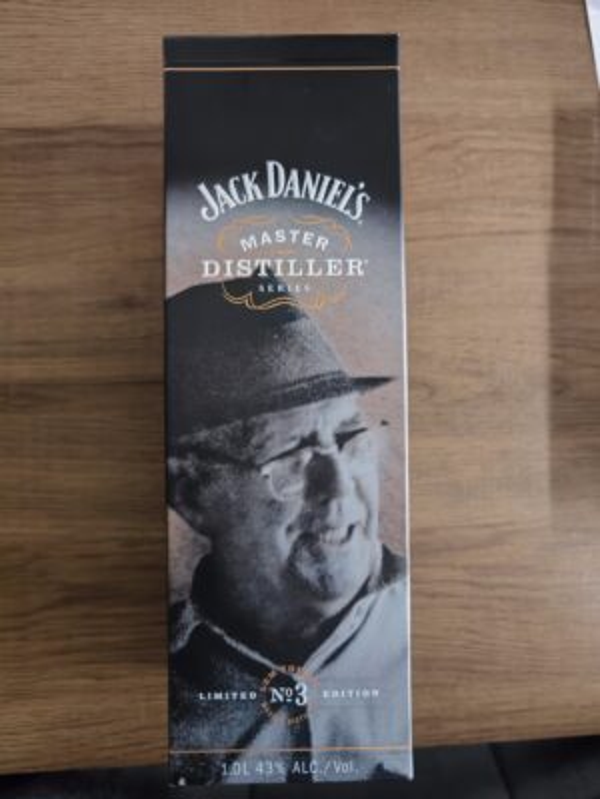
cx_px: 300
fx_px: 532
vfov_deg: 73.9
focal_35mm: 23
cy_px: 400
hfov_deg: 58.9
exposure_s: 1/25
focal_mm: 7.79
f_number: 1.9
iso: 5000
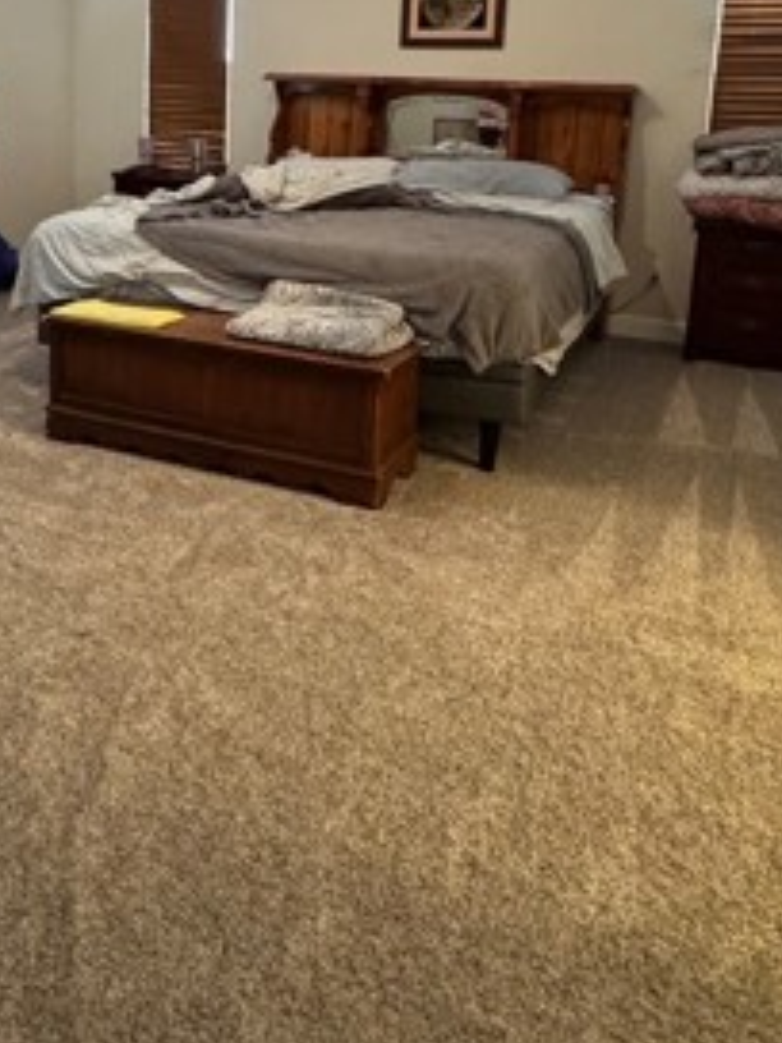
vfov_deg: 53.2
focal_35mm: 33
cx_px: 264
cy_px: 280
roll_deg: -1.2
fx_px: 994
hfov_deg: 42.4
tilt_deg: -11.4
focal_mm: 2.22
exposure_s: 1/60
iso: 1250
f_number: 2.2
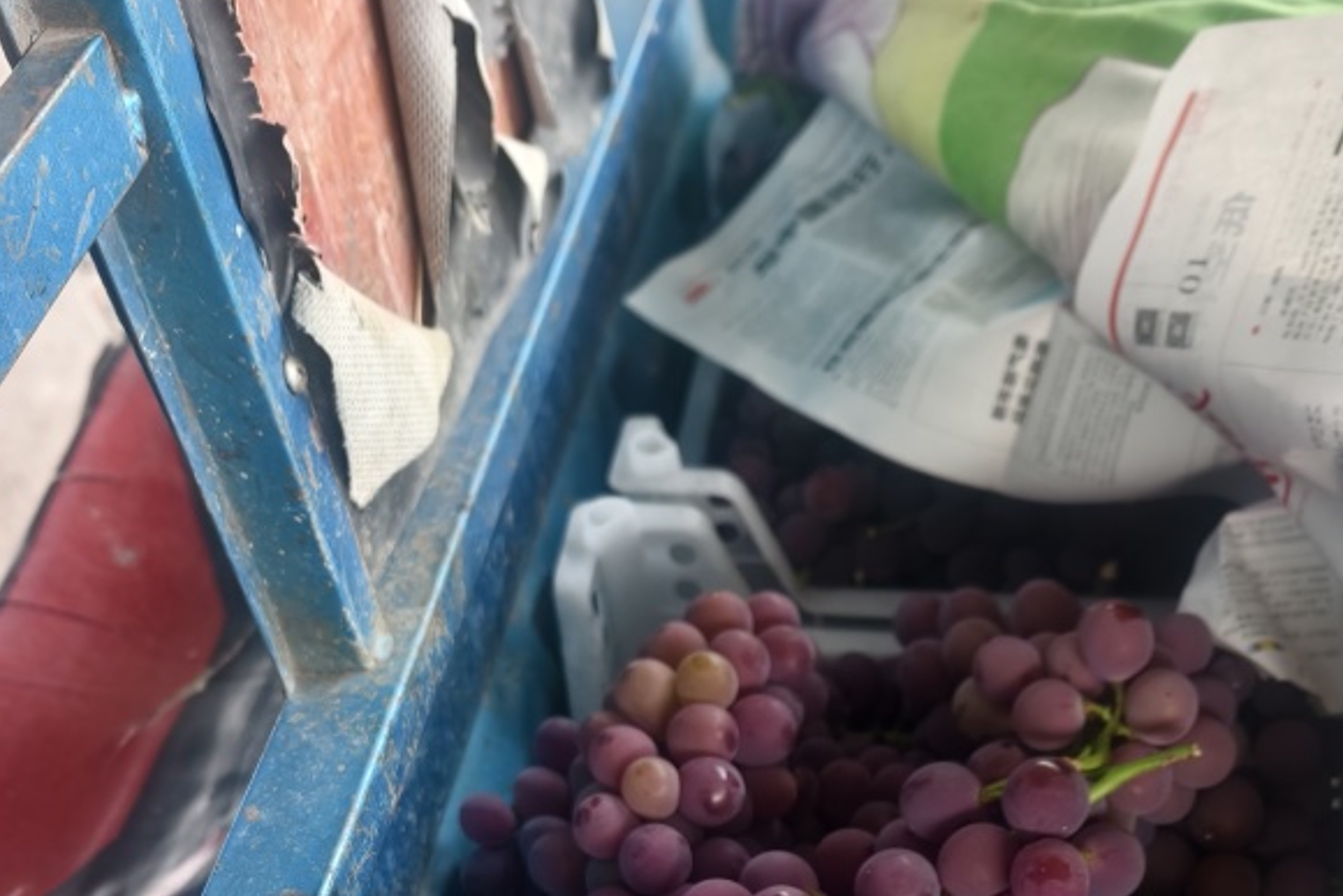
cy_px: 1057
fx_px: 1642
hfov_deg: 43.9
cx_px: 896
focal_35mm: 44
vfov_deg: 27.2
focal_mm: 8.67
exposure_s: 1/100
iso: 175
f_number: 1.75
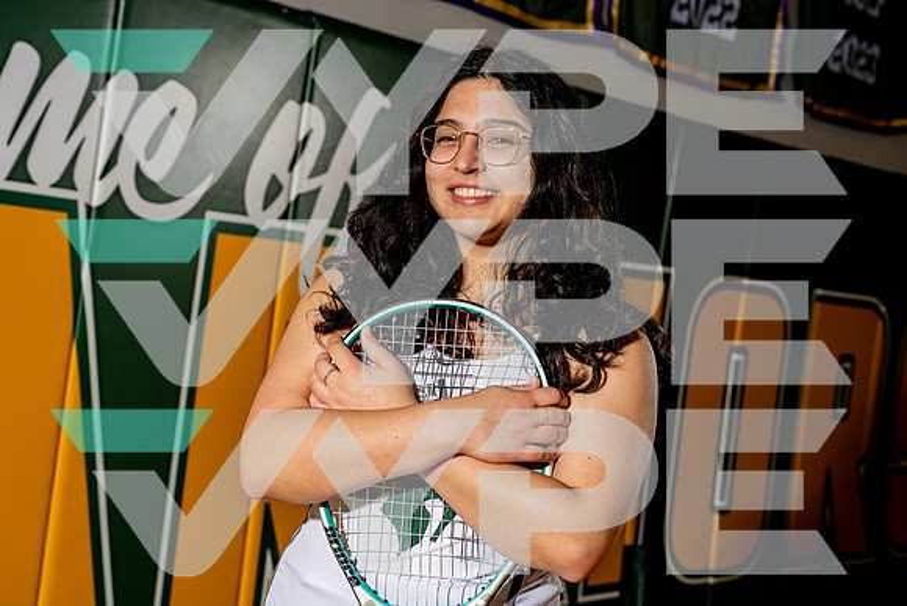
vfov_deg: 19.5
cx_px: 454
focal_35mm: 70
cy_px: 303
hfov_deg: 28.8
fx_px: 1764
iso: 100
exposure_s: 1/250
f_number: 6.3
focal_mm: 70
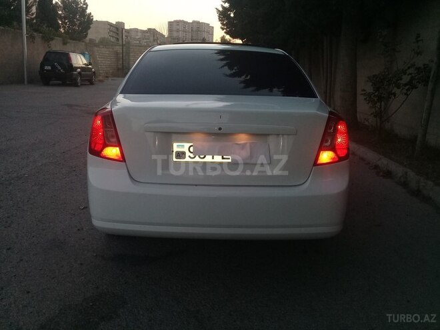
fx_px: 394
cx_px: 220
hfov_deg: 58.4
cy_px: 165
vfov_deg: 45.4
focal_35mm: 31
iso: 64
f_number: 2.2
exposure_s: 1/100
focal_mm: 3.3
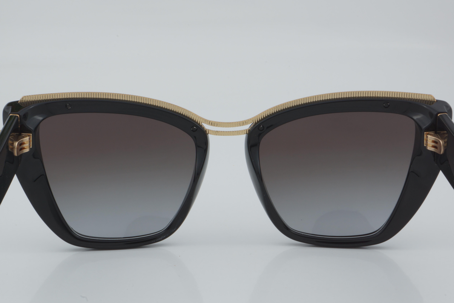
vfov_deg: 16.6
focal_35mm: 82
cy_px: 152
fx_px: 1040
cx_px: 227
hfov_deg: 24.6
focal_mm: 55
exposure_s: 1/4
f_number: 32
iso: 100
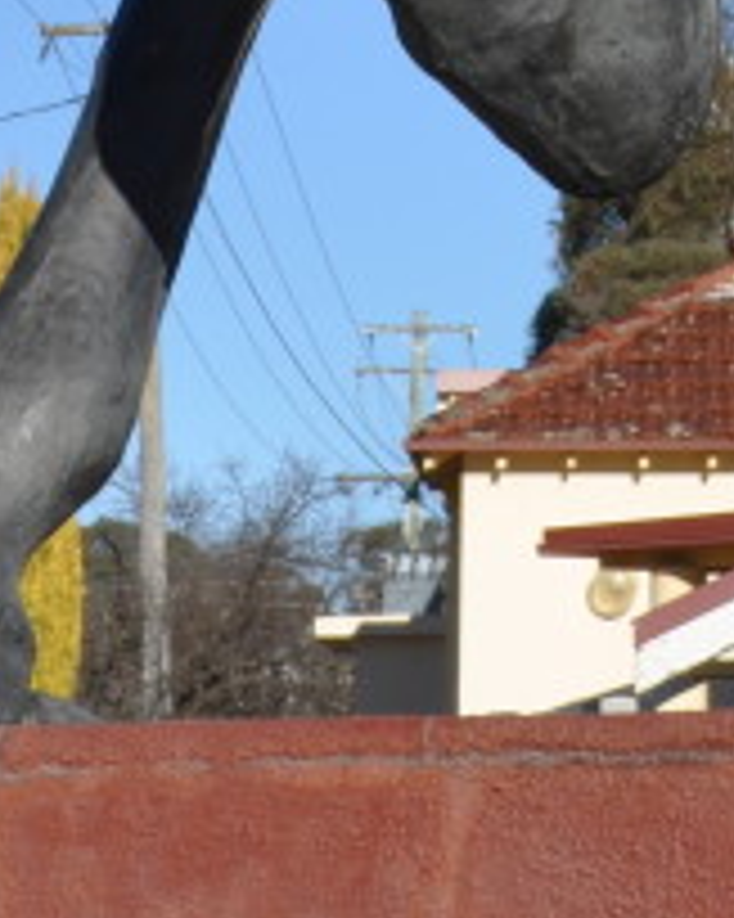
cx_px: 932
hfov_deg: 6.8
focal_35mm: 226
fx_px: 6141
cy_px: -1058
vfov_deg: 8.1
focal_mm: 32
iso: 200
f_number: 13
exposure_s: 1/160
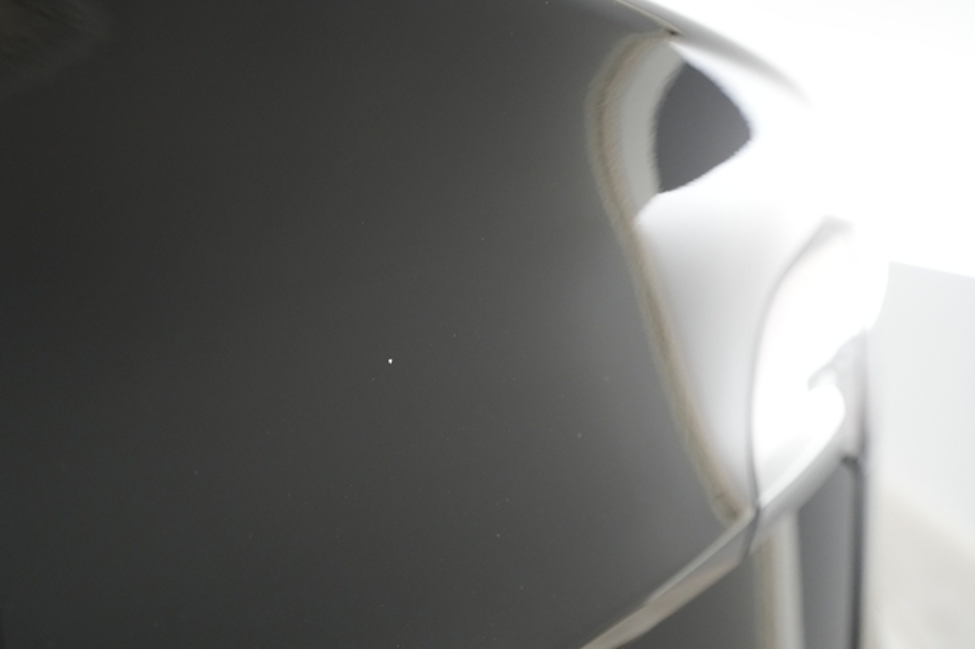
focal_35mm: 28
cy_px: 324
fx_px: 758
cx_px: 488
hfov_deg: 65.5
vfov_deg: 46.4
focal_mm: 28
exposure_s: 1/100
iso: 5000
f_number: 4.5
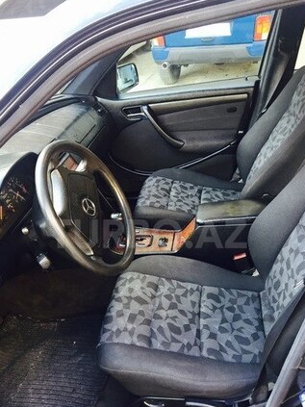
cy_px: 234
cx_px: 148
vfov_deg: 53.8
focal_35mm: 34
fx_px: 400
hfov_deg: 41.8
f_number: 2.2
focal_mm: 4.15
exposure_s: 1/33
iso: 64
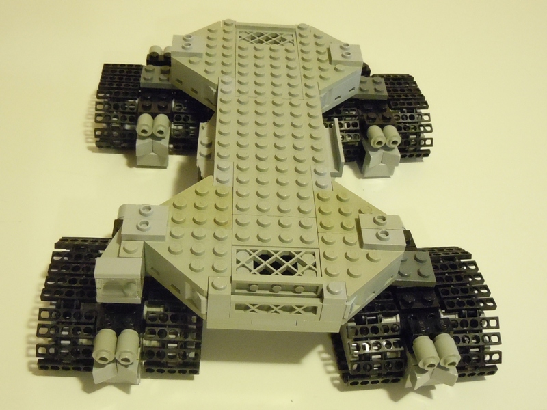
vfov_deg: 42.9
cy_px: 205
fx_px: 521
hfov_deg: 55.4
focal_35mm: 33
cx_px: 274
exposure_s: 1/6
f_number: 4
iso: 800
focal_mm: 5.9
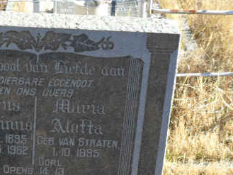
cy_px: 139
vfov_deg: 15.2
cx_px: 50
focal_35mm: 97
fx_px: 653
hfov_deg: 20.0
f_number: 5
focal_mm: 9.3
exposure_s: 1/125
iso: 100
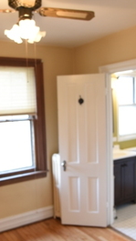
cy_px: 126
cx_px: 60
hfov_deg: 31.2
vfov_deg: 52.8
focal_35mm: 38
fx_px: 244
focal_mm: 20
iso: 400
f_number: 3.2
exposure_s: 1/40
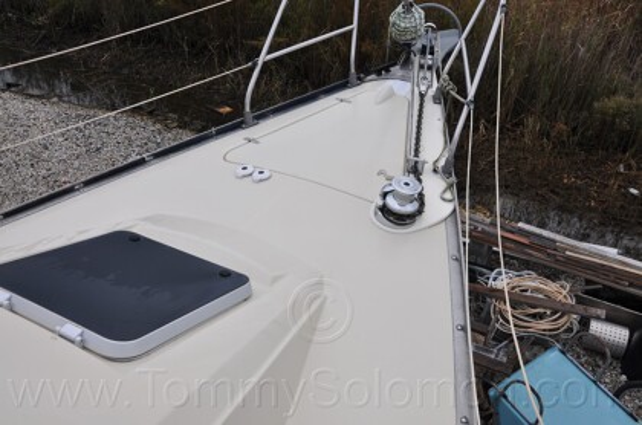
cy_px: 212
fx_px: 587
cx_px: 321
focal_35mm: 33
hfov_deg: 57.3
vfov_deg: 39.8
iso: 200
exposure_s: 1/320
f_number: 9
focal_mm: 22
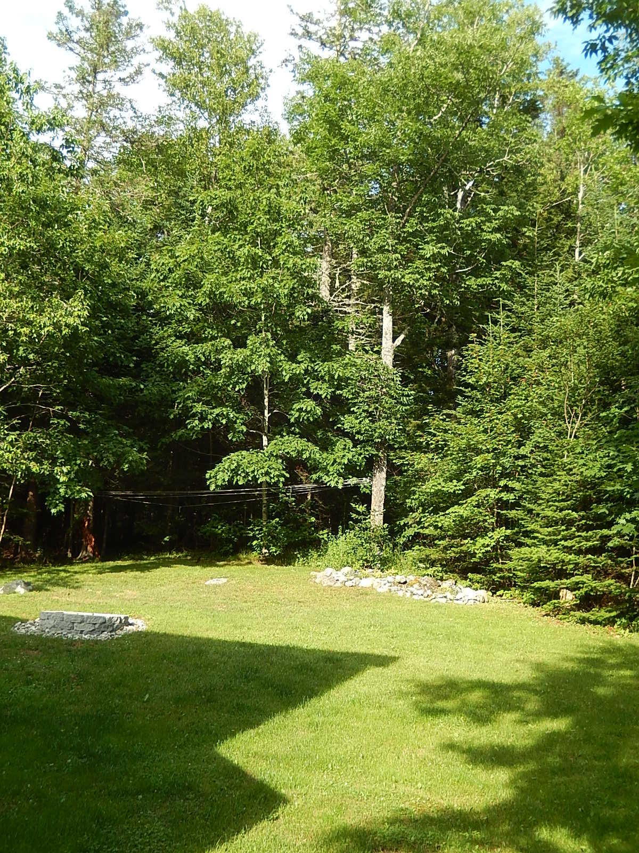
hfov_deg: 39.7
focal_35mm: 36
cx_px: 320
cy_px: 426
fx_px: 886
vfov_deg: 51.4
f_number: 4
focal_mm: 6.5
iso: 125
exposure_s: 1/200
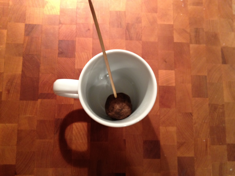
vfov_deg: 40.7
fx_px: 238
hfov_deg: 52.6
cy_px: 88
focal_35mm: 35
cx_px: 118
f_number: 2.4
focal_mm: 4.28
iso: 200
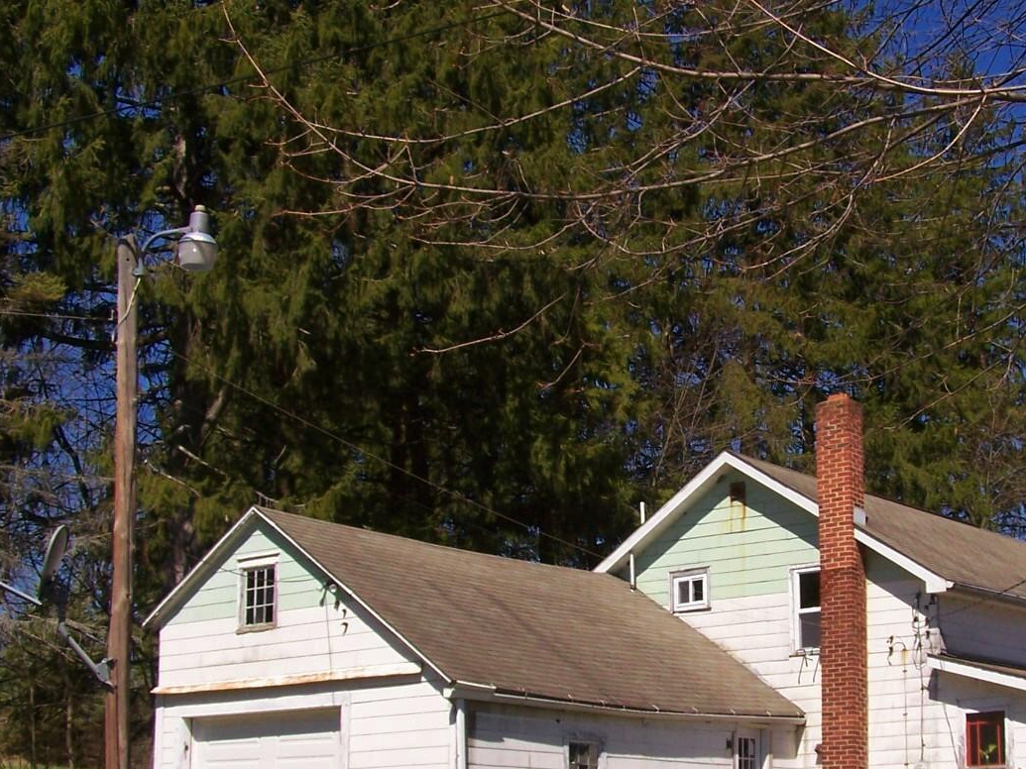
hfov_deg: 31.8
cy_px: 497
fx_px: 1778
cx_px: 718
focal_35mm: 60
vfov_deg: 24.3
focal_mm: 6.7
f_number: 4
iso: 80
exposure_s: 1/1000
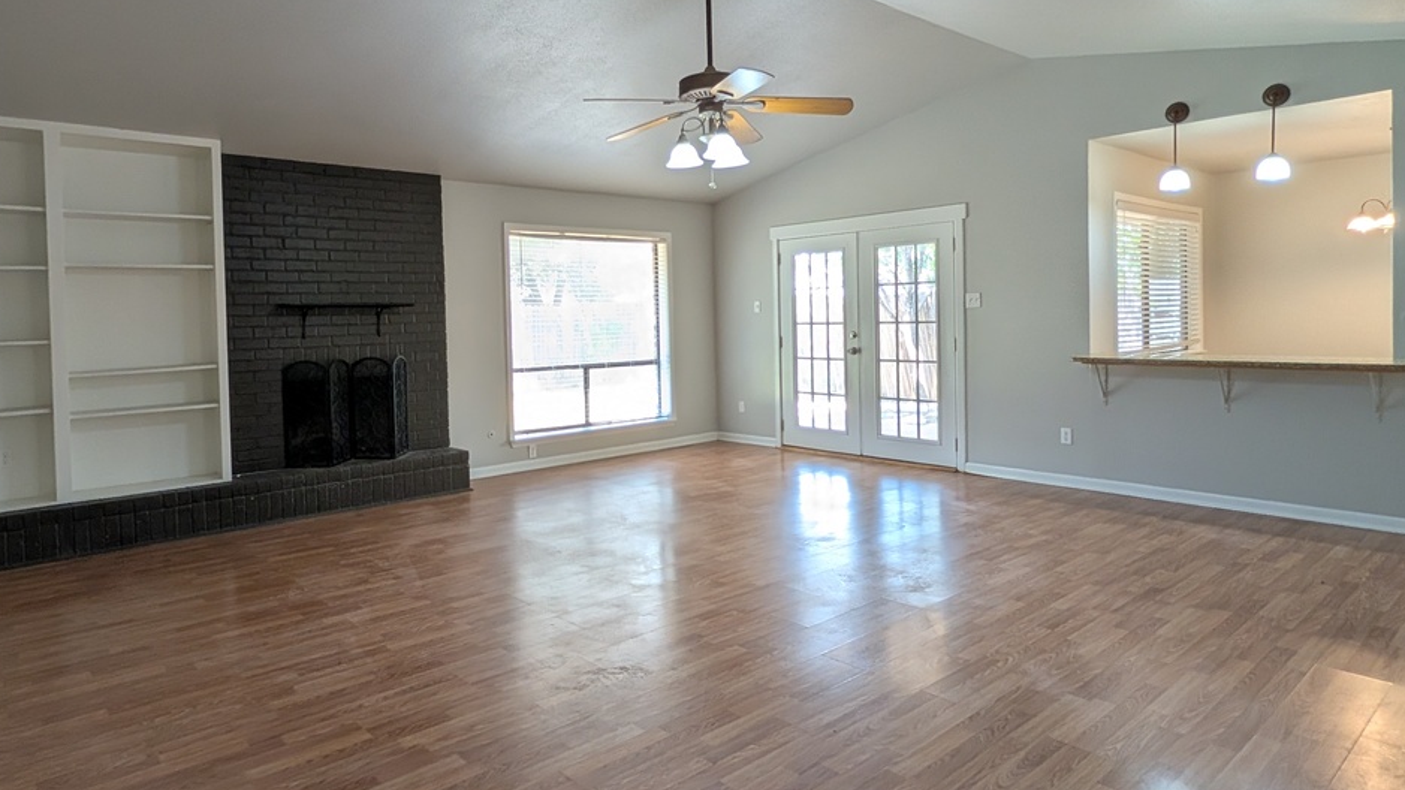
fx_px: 745
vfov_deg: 55.7
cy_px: 340
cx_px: 619
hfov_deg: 86.3
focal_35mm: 20
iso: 53
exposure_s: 1/60
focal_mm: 2.02
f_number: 1.7
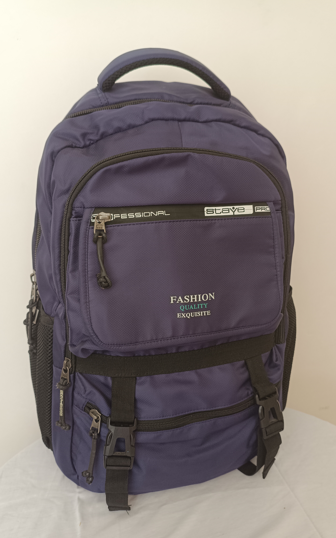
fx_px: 410
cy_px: 272
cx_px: 175
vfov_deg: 66.5
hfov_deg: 44.5
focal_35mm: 28
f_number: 1.59
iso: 323
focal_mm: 4.94
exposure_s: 1/50.1
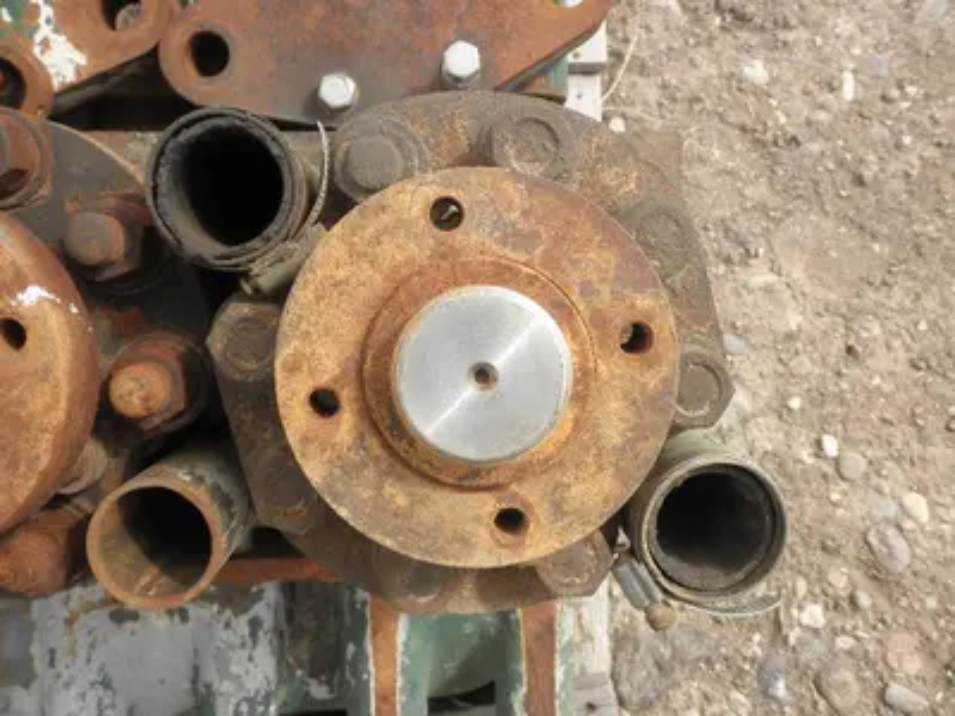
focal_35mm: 35
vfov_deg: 40.7
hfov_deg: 52.6
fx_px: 966
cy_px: 358
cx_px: 478
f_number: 3.2
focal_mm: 6.1
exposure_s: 1/500
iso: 64
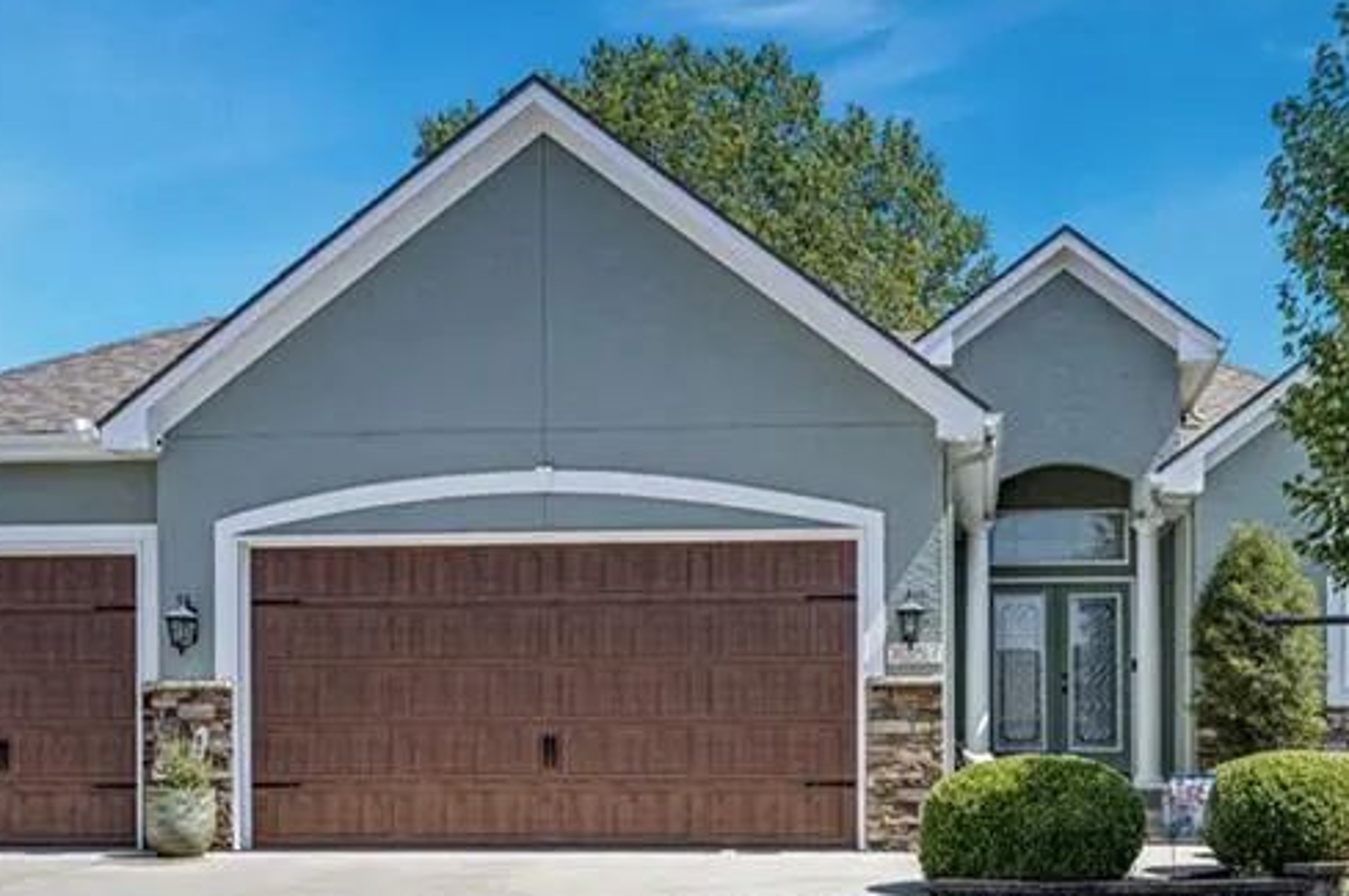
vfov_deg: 29.9
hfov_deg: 43.9
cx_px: 908
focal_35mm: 44
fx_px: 1647
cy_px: 685
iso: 100
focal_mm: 21
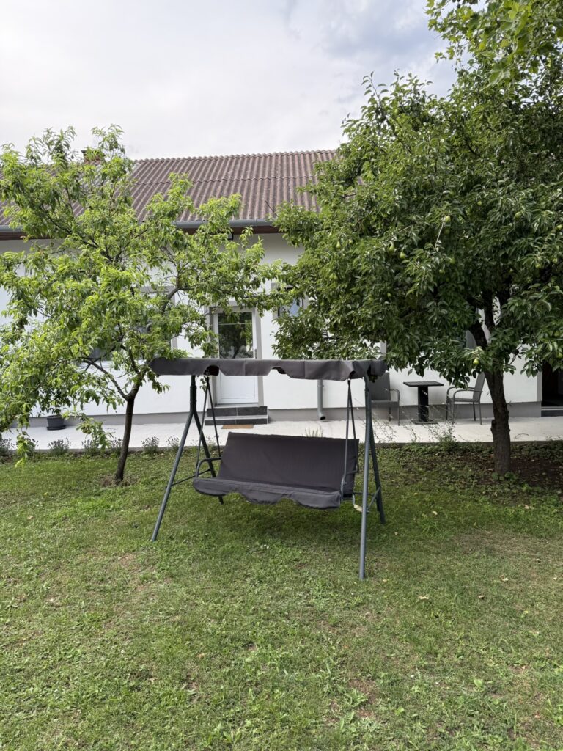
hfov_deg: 56.8
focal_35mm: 24
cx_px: 282
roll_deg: +3.0
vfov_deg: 71.6
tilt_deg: -3.5
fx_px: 520
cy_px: 376
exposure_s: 1/637
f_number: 1.78
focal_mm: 6.76
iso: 100
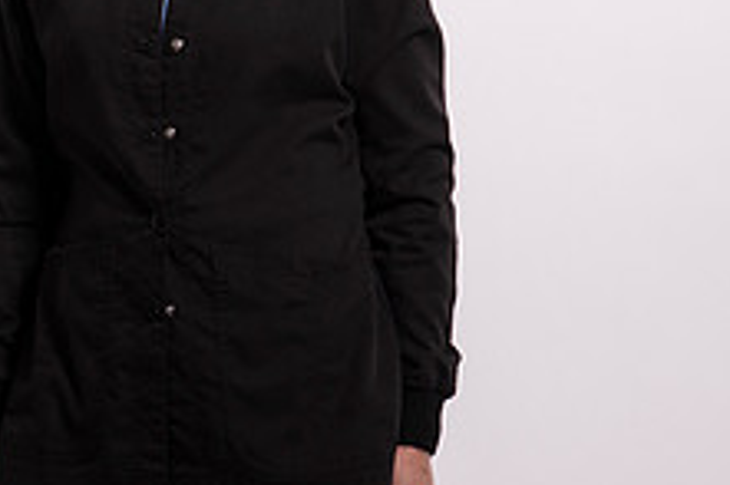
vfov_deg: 5.0
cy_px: 91
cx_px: 182
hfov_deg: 7.5
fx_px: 5592
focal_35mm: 276
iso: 64
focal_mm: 105
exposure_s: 1/160
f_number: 6.3
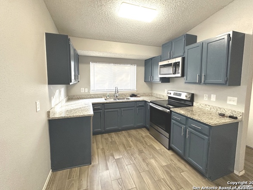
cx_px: 124
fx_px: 110
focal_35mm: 15
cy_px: 89
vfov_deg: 81.7
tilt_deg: -6.3
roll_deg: -0.8
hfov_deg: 98.1
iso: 250
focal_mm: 2.22
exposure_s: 1/120
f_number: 2.2
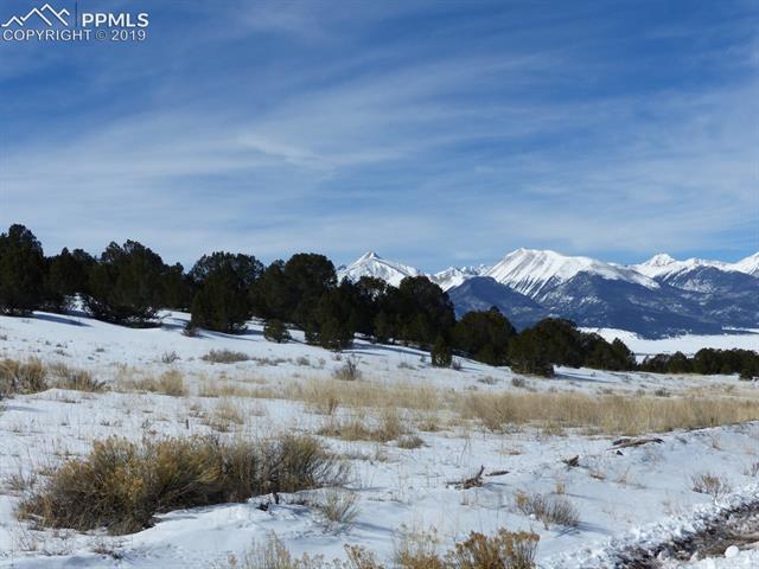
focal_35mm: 54
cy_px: 284
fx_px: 1184
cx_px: 380
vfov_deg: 27.0
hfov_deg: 35.5
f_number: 5
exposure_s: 1/1300
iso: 100
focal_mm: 9.8
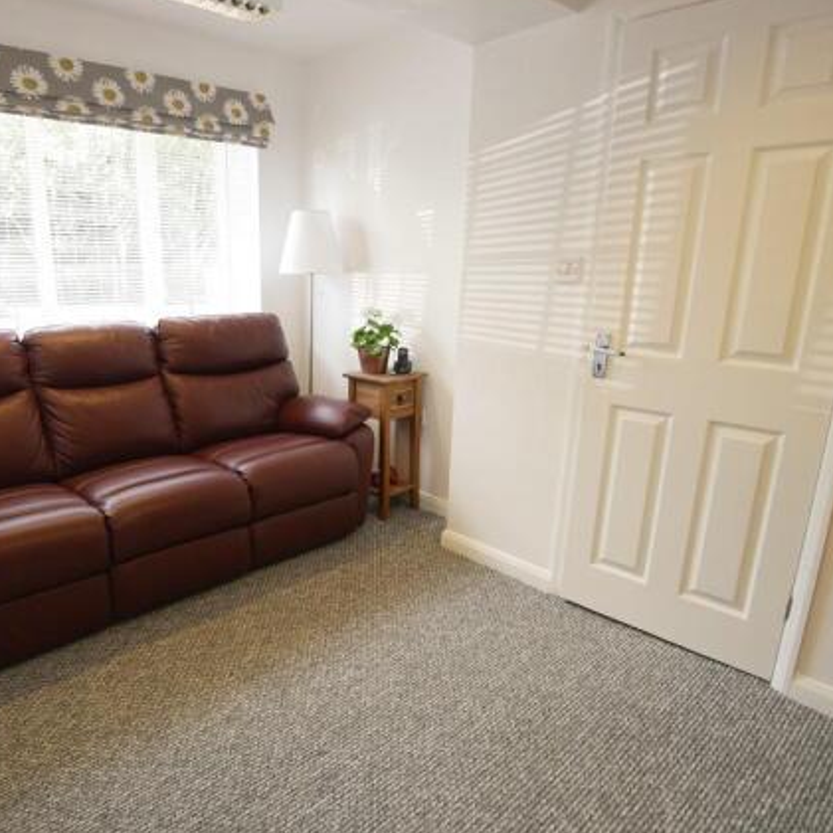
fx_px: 599
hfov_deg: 68.9
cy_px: 411
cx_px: 332
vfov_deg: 69.6
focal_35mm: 22
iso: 1600
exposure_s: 1/160
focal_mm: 9
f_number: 4.5
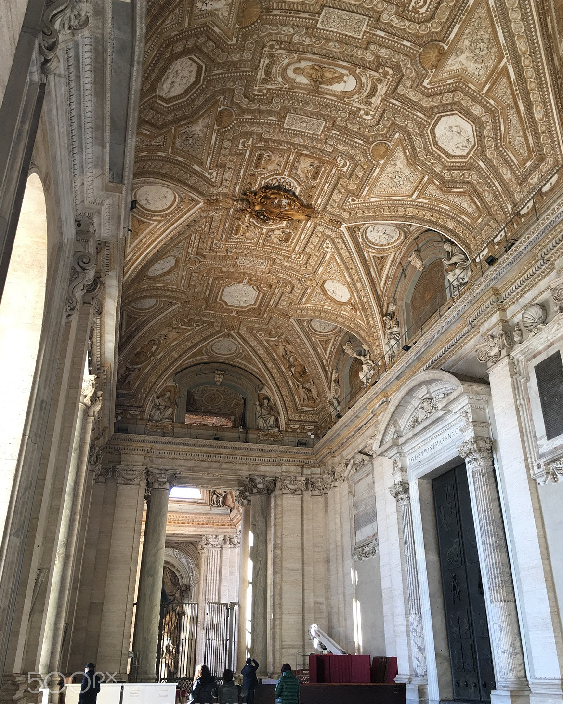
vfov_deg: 57.2
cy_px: 360
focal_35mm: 31
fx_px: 646
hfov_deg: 47.1
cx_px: 287
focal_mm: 4.15
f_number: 2.2
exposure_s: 1/33
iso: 25
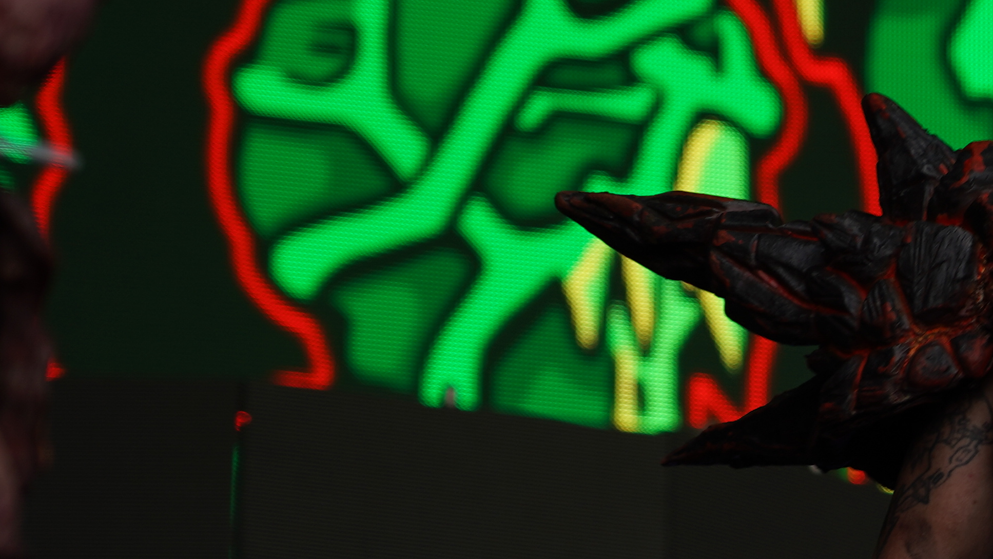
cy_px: 721
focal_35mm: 341
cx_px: 1131
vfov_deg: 3.6
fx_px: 8980
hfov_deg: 6.3
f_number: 4
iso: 100
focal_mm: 105
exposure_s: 1/125
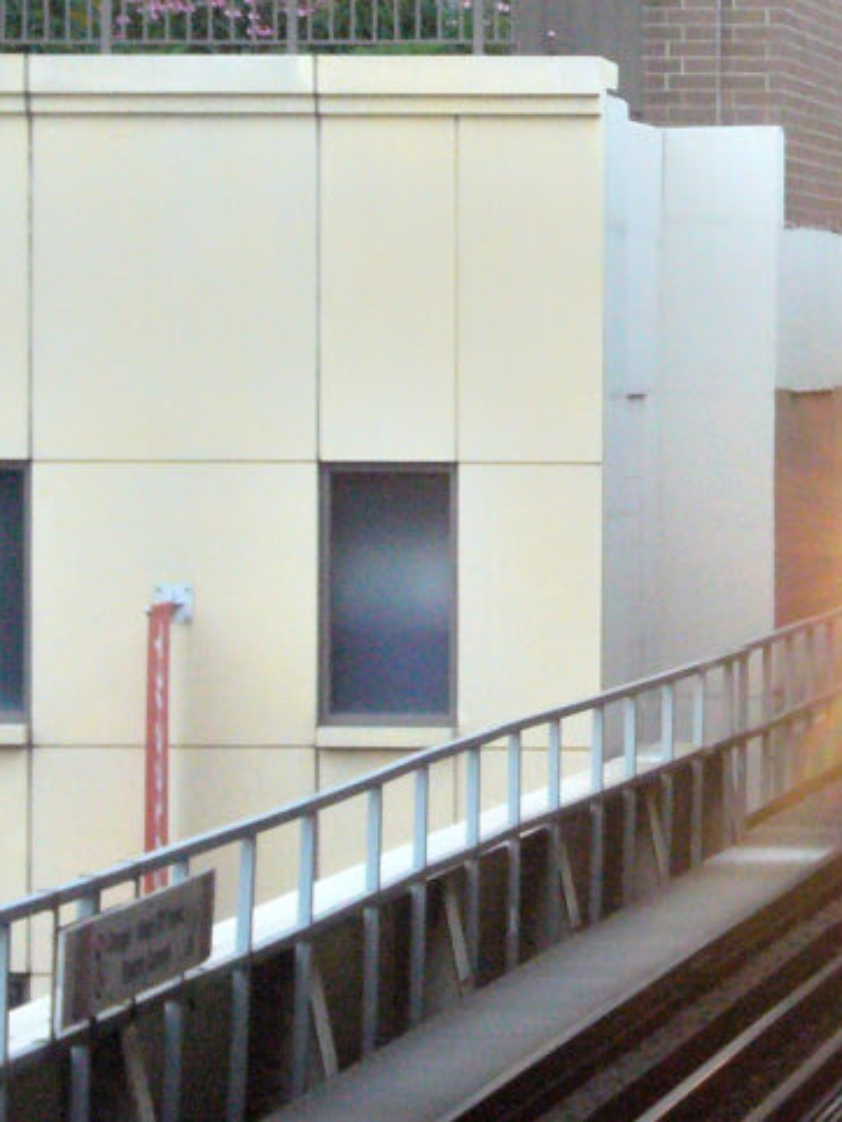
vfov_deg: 9.1
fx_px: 7035
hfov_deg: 6.8
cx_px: 1080
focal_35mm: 217
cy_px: 439
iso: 400
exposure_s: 1/30
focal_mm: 16.8
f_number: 5.6
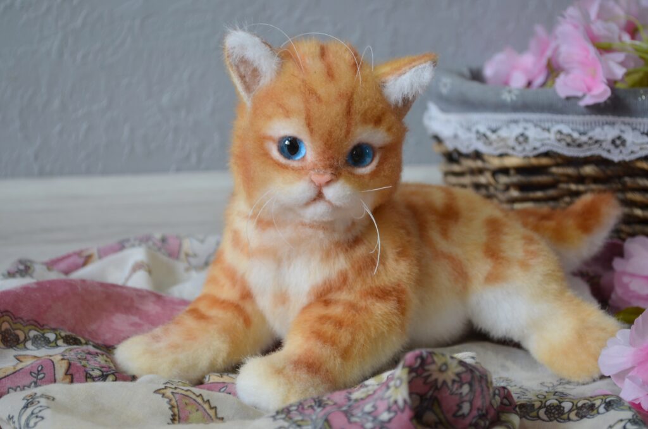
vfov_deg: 18.8
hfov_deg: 28.1
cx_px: 324
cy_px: 214
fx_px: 1293
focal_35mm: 72
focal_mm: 48
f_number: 5.6
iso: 100
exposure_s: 1/8
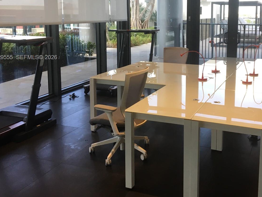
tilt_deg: -8.6
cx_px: 173
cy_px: 58
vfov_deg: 33.9
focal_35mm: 42
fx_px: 318
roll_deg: -1.1
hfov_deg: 44.2
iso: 25
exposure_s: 1/30
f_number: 2.2
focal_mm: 4.15
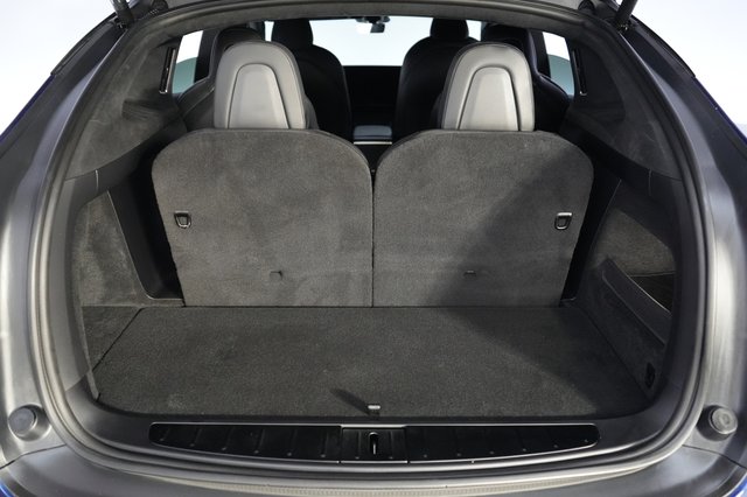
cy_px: 248
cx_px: 374
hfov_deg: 69.4
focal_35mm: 26
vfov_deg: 49.5
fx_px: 539
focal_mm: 26
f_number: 2.8
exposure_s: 1/160
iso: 6400
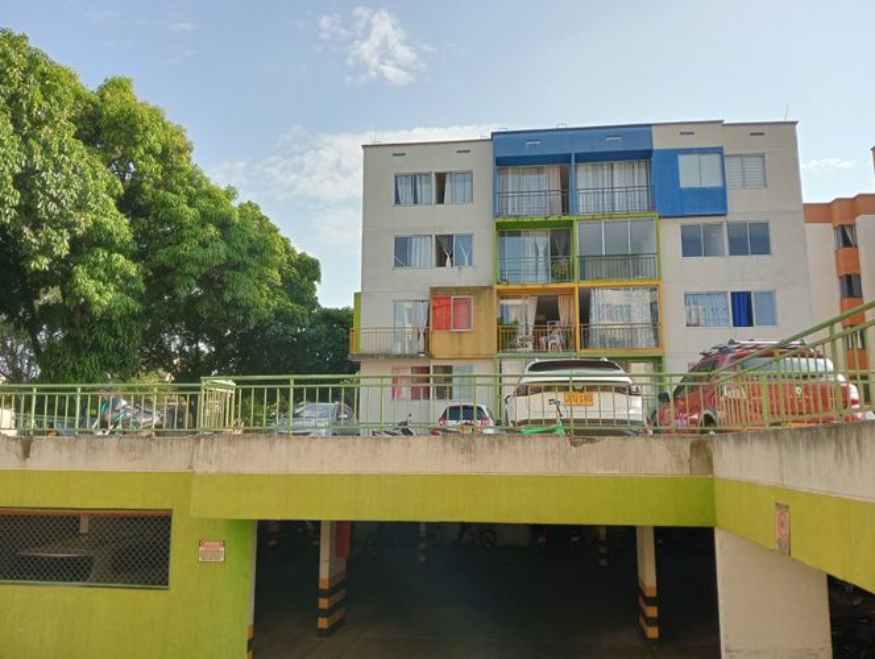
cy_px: 330
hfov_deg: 63.4
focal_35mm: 28
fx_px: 709
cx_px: 438
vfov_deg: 49.9
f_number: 1.8
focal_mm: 3.98
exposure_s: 1/6536
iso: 101
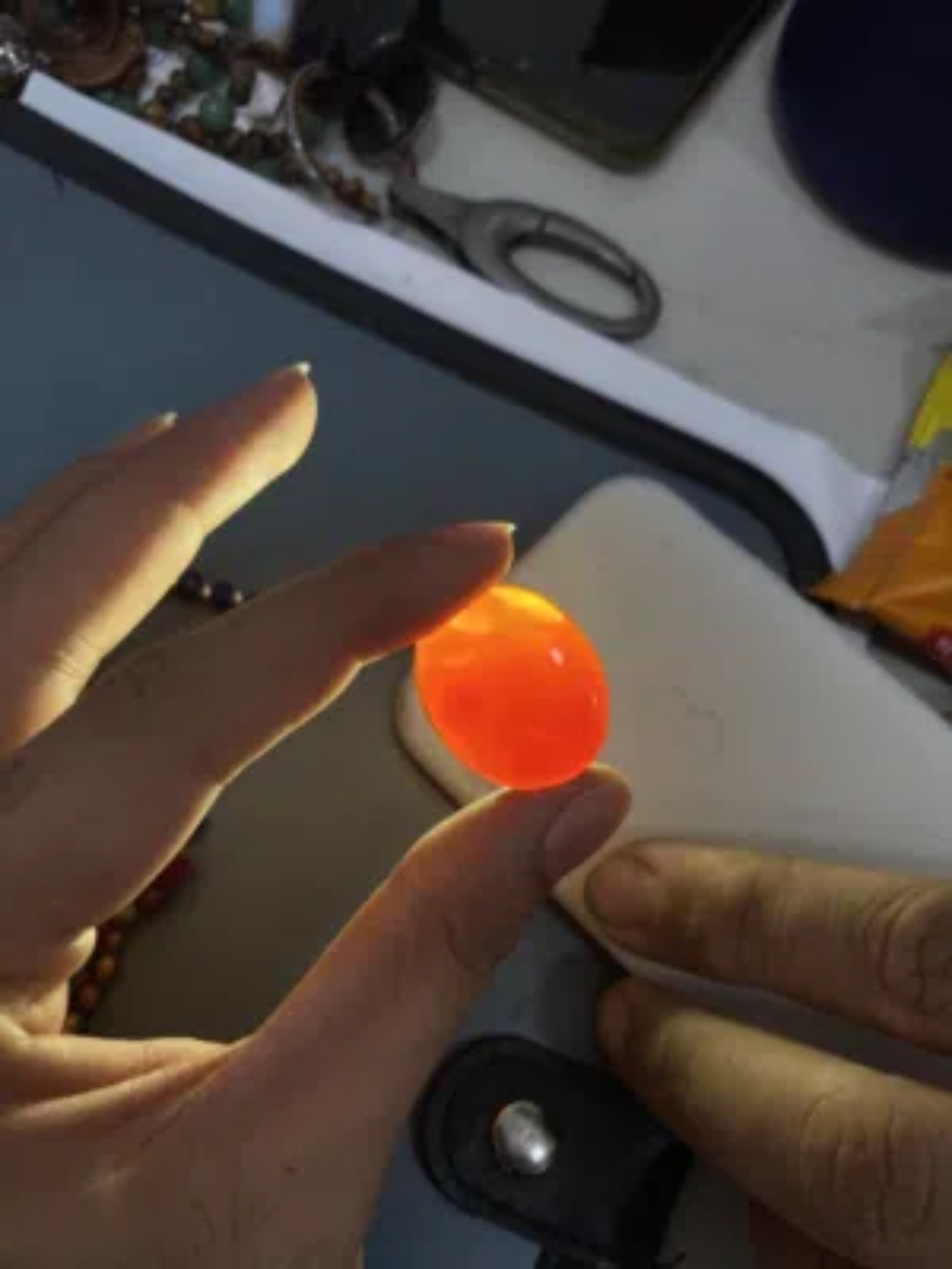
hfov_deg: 49.7
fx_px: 1027
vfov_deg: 63.4
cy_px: 634
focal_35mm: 28
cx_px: 476
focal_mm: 3.99
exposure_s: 1/100
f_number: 1.8
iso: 40
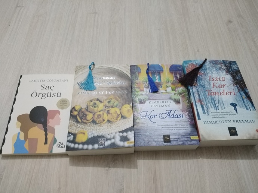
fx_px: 194
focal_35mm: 26
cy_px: 96
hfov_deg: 67.3
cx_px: 129
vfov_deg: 53.1
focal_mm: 3.62
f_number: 1.8
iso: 710
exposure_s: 1/20
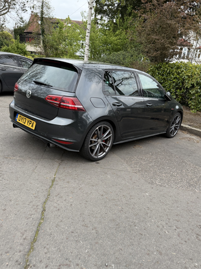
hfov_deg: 51.3
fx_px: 209
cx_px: 104
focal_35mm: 27
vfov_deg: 65.2
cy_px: 146
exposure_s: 1/121
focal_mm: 6.76
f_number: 1.78
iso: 125
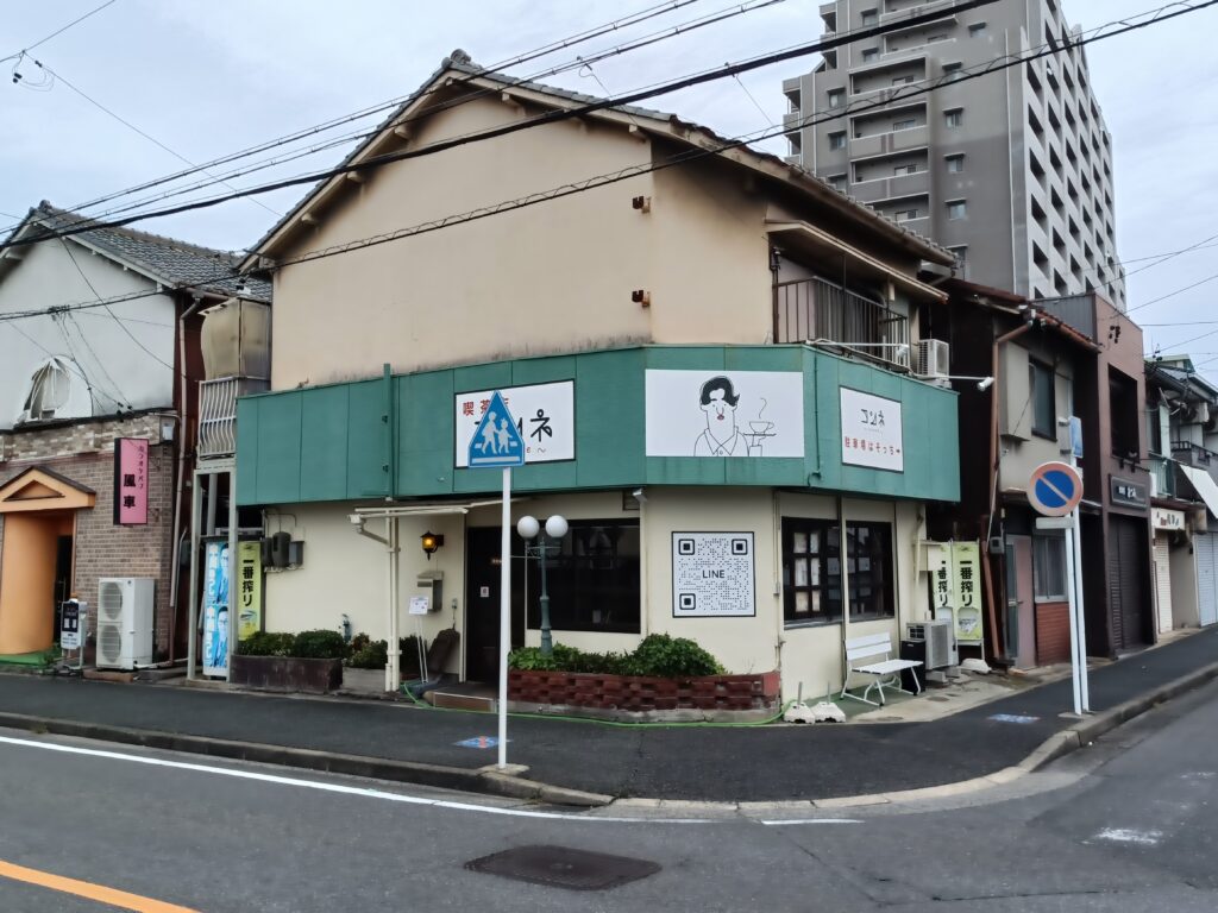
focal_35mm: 32
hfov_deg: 56.8
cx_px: 609
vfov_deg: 44.2
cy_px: 456
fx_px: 1126
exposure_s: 1/684
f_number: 1.7
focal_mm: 4.7
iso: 64
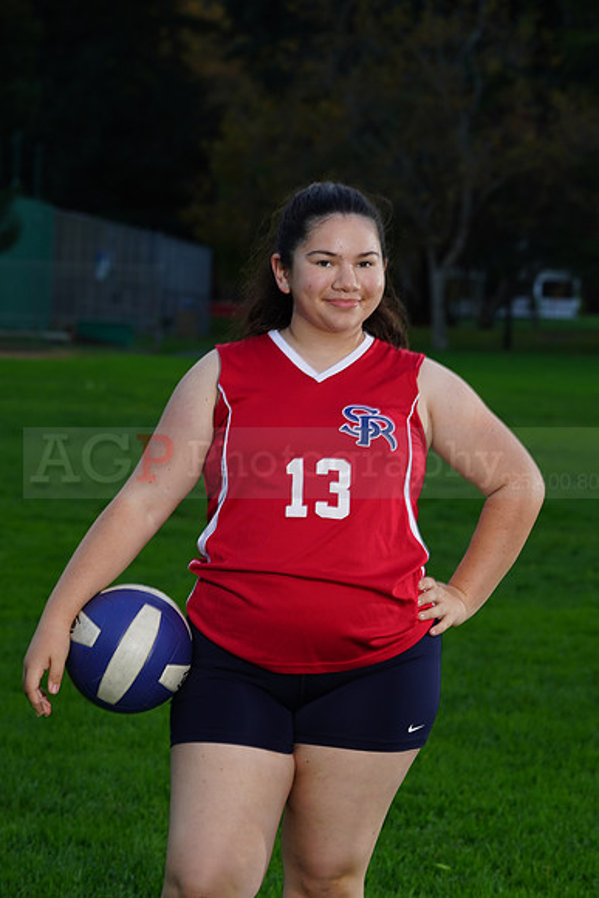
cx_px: 300
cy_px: 449
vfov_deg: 13.3
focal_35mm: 154
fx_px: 3841
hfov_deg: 8.9
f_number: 10
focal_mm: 154
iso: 320
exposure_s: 1/20
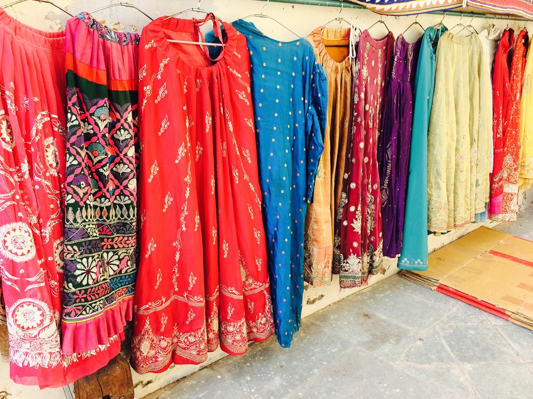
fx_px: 447
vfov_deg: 48.2
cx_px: 266
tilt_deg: -19.7
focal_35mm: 29
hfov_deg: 61.7
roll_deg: +0.5
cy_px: 200
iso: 32
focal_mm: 4.15
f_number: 2.2
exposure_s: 1/287
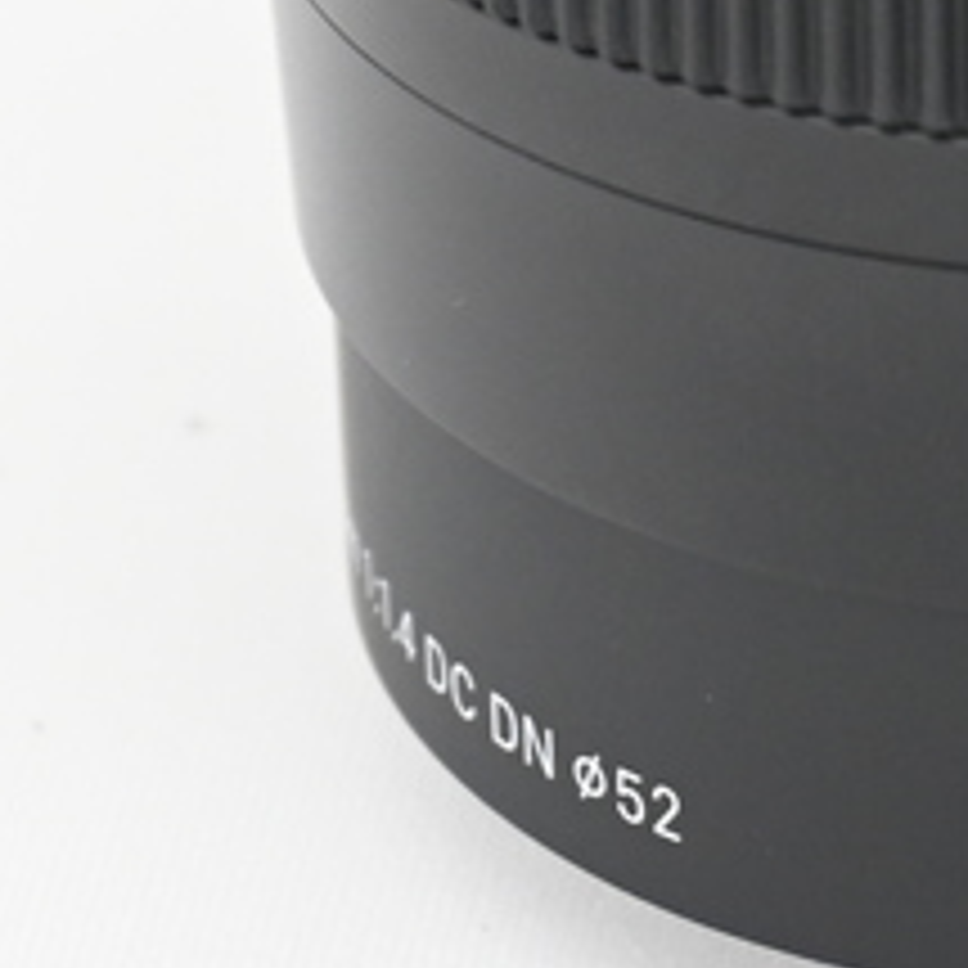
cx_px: 1166
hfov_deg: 7.2
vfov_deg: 7.2
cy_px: -329
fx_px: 7656
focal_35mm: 242
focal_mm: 34
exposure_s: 1/30
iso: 1000
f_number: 5
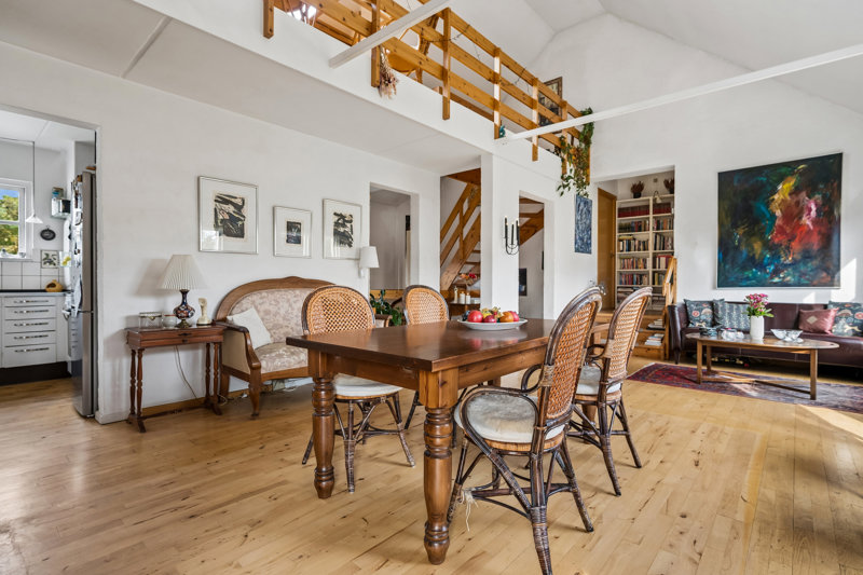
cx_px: 432
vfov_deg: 68.9
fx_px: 419
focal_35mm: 18
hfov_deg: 91.6
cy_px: 288
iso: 400
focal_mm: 17.5
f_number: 6.3
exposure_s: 1/40
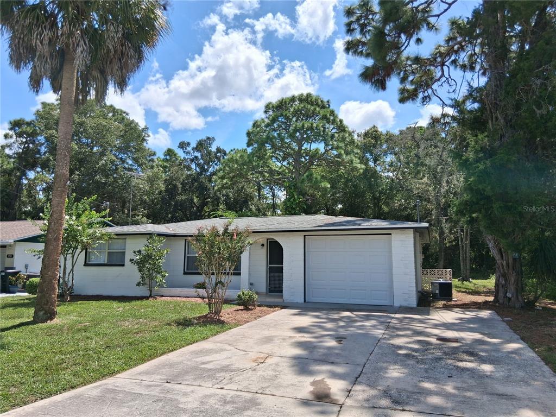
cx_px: 278
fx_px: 418
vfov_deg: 53.1
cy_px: 208
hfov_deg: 67.3
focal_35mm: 26
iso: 25
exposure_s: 1/1008
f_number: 1.8
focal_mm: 3.98
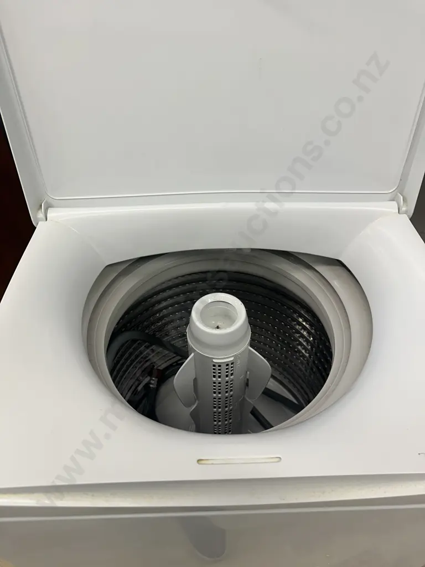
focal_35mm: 24
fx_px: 393
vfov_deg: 71.6
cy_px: 284
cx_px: 212
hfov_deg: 56.8
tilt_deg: -45.3
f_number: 1.78
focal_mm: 6.86
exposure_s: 1/100
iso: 100
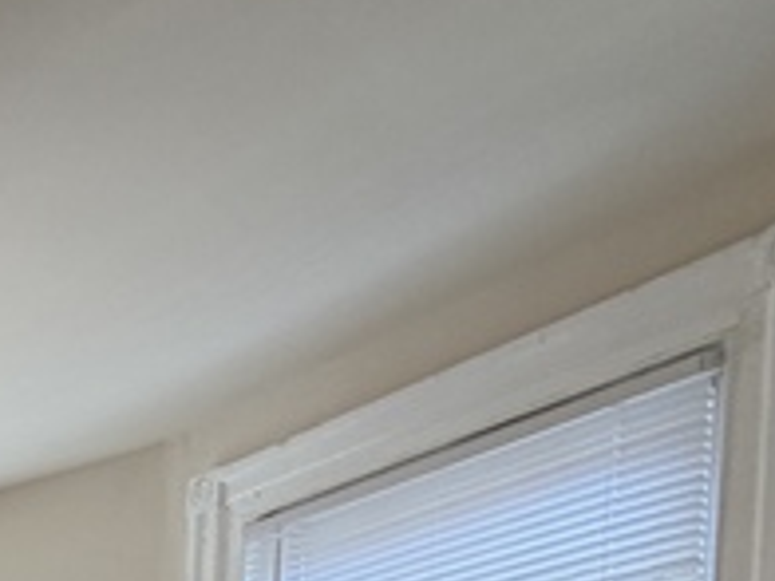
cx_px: -652
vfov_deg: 19.9
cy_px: 1000
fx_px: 1276
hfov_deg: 21.1
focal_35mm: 57
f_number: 2.2
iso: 160
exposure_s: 1/120
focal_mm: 2.22
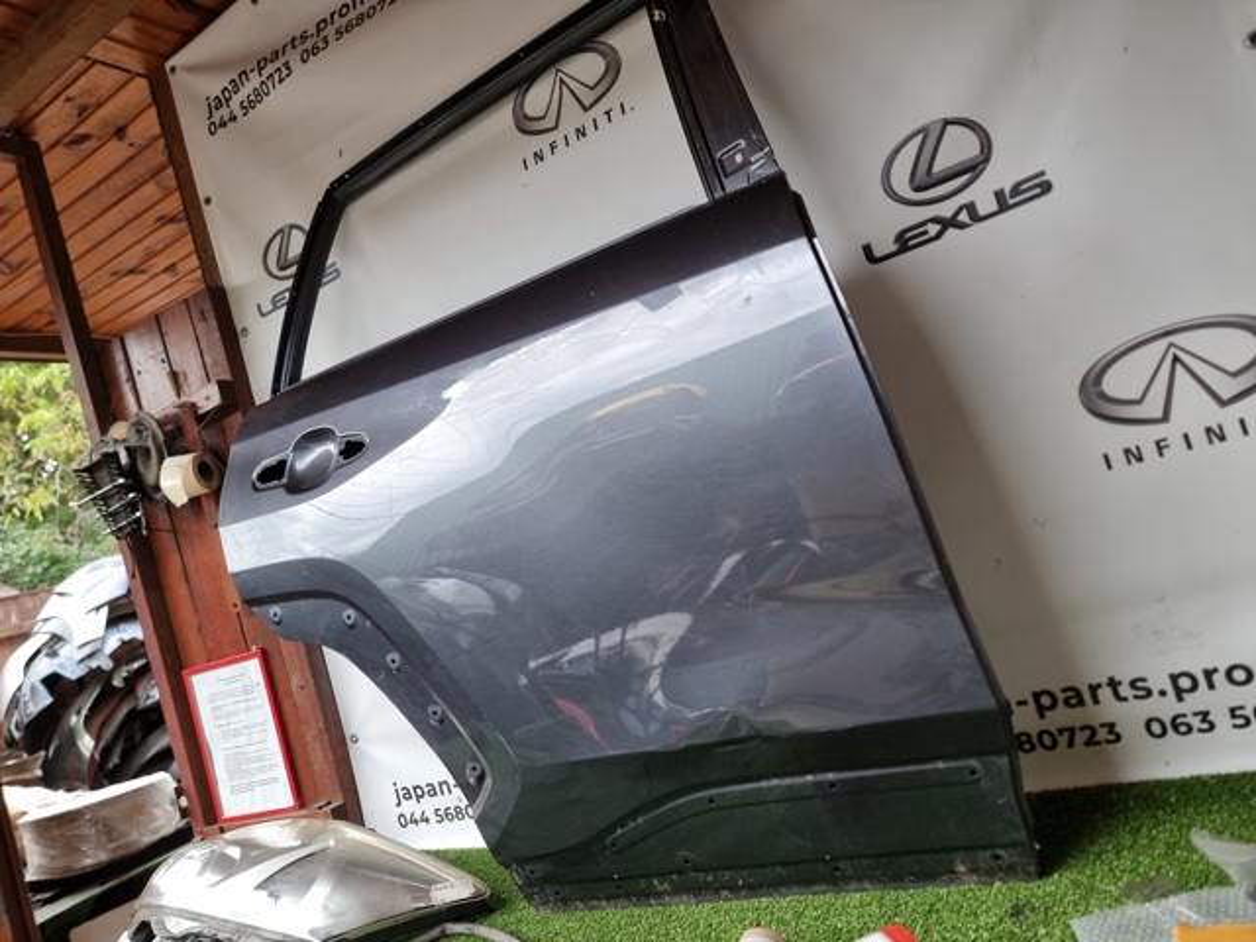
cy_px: 471
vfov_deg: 56.8
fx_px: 871
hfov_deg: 71.6
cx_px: 628
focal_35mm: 24
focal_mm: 6.7
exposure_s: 1/100
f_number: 1.8
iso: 80
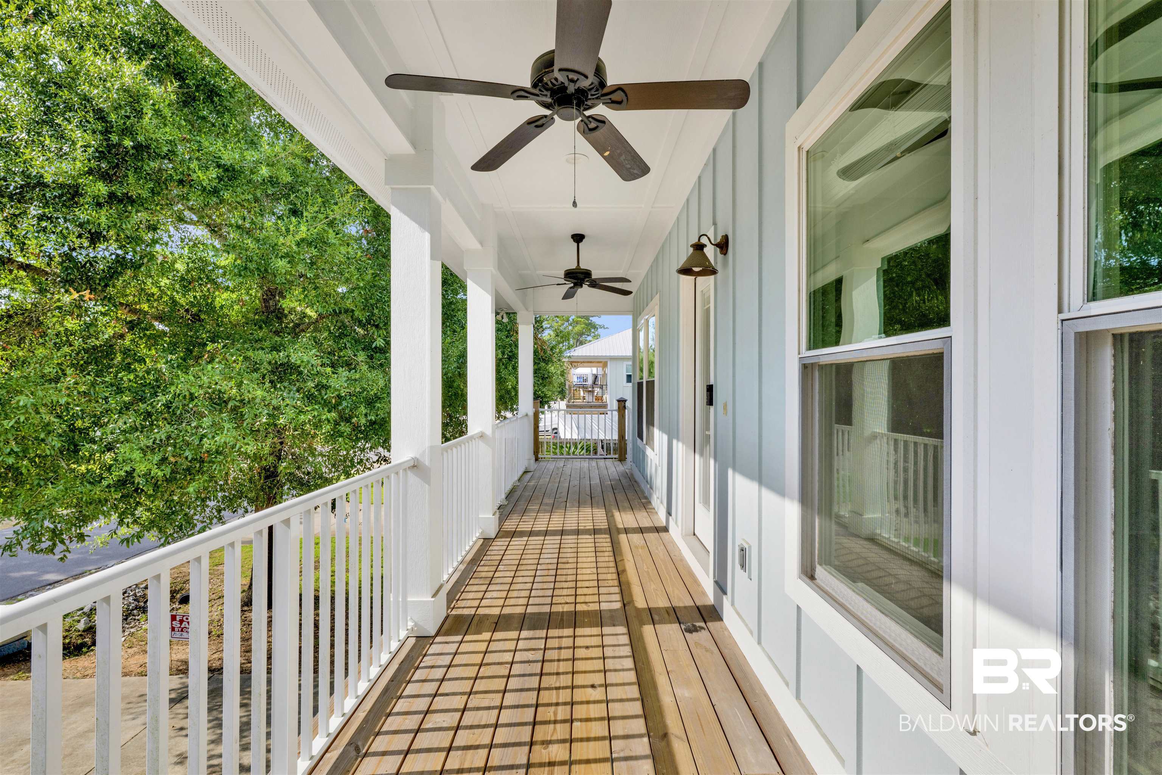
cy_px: 388
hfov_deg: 96.7
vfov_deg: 73.7
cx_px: 581
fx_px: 516
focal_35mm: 16
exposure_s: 1/320
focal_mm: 16
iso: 400
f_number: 11
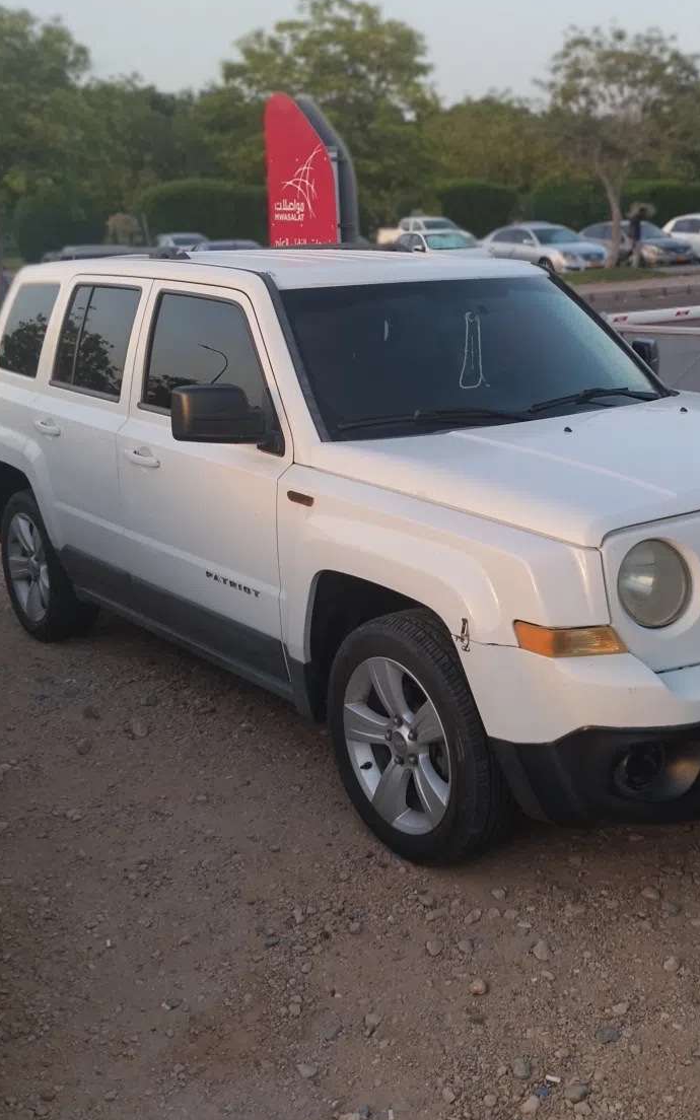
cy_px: 473
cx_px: 482
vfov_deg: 51.3
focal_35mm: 38
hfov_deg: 33.2
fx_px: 1160
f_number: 1.8
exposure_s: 1/155
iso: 50
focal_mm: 4.22
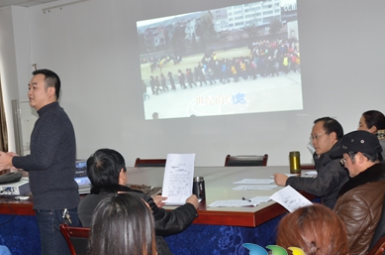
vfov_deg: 24.9
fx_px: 576
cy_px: 135
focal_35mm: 54
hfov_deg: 36.8
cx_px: 154
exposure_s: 1/60
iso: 640
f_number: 4.8
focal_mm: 28
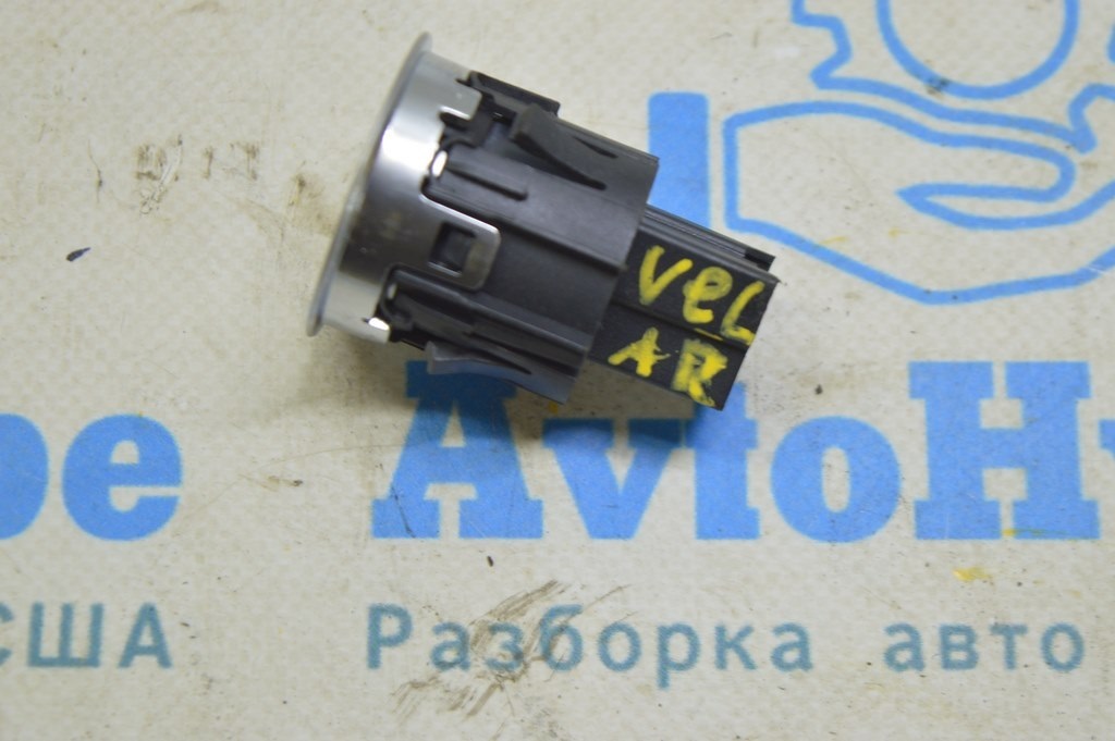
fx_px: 2553
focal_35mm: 82
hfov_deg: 24.6
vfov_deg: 16.5
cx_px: 558
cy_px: 370
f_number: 5.6
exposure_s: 1/20
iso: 400
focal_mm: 55
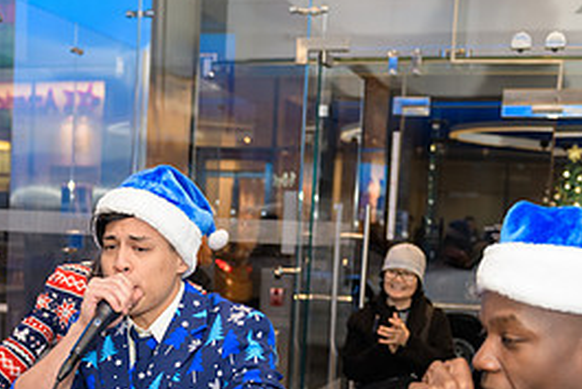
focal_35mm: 70
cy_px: 324
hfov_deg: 28.3
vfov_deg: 19.2
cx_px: 134
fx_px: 1132
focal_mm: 32
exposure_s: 1/125
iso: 400
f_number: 3.2
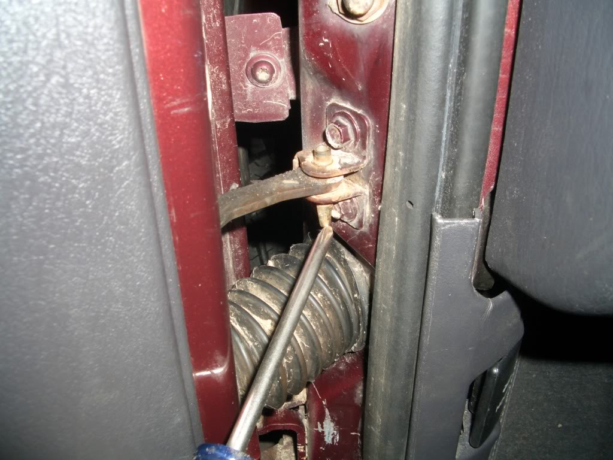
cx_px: 306
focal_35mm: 35
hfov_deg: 52.6
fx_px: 620
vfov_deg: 40.7
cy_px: 230
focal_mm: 5.8
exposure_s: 1/60
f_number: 4.3
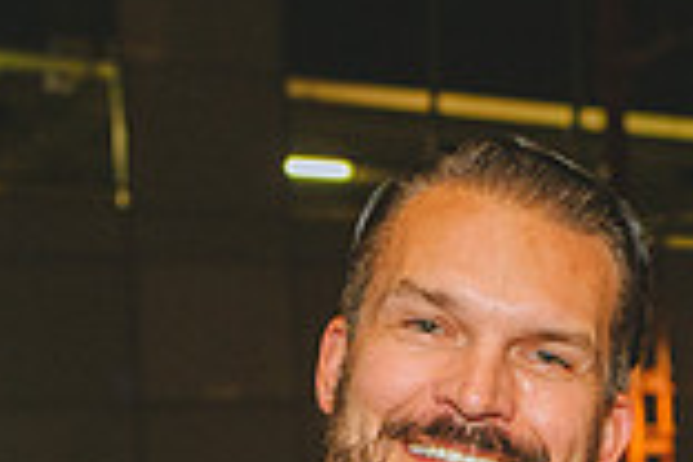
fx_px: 2502
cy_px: 673
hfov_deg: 14.8
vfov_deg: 10.2
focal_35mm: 130
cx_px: 986
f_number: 4
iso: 2500
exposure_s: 1/125
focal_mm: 35
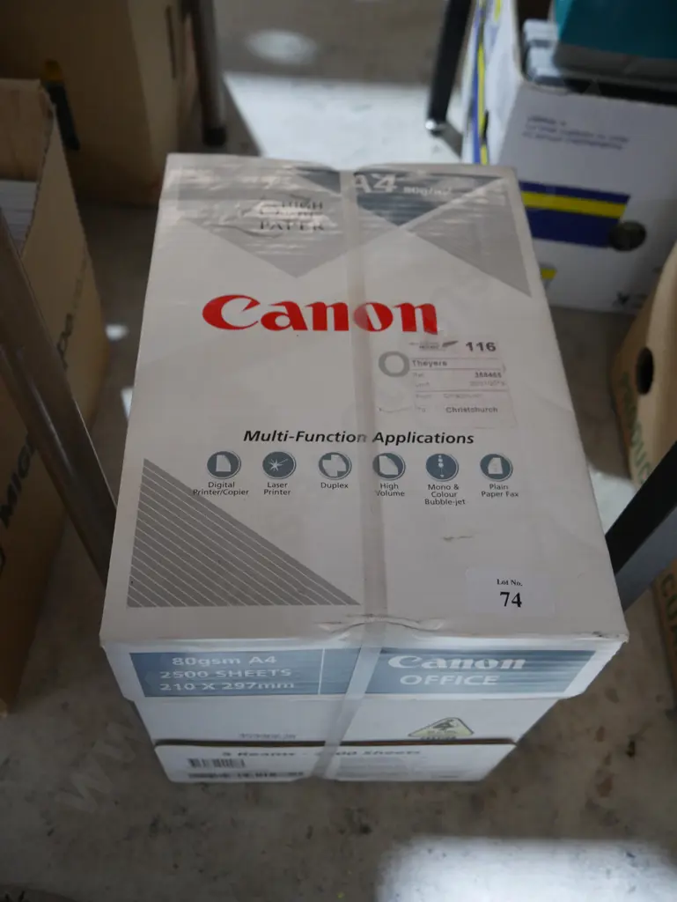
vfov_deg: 59.9
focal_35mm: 30
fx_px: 782
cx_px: 338
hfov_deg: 46.8
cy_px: 451
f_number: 3.6
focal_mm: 15
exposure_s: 1/60
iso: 1250
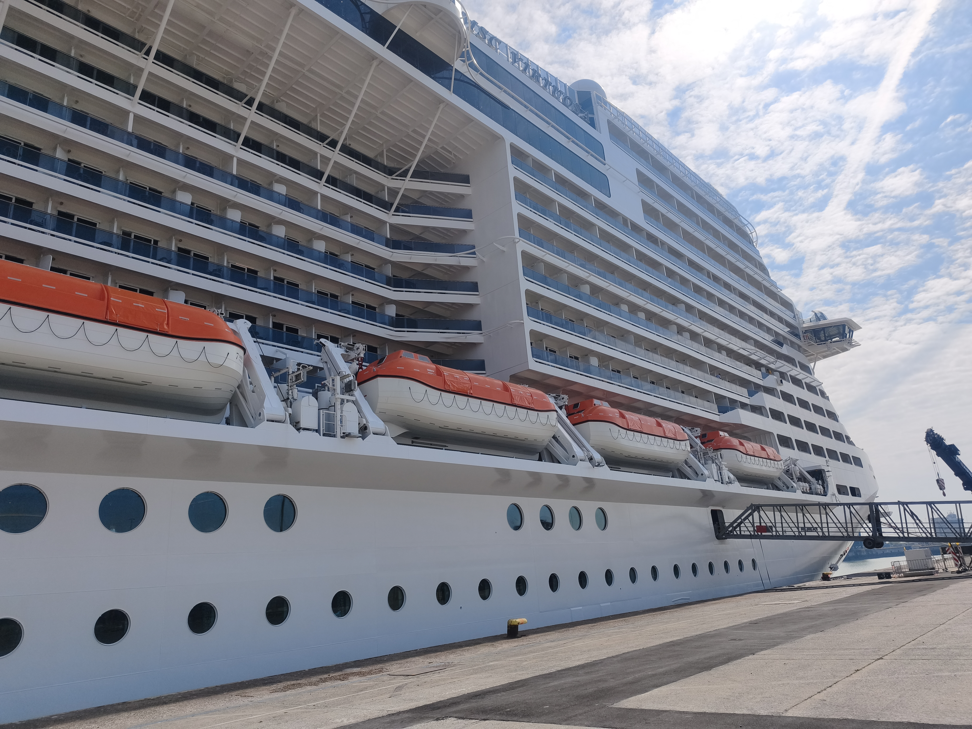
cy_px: 364
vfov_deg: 58.9
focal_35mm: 23
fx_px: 646
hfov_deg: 73.9
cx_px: 486
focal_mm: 6.45
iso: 50
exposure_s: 1/10417
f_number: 1.62
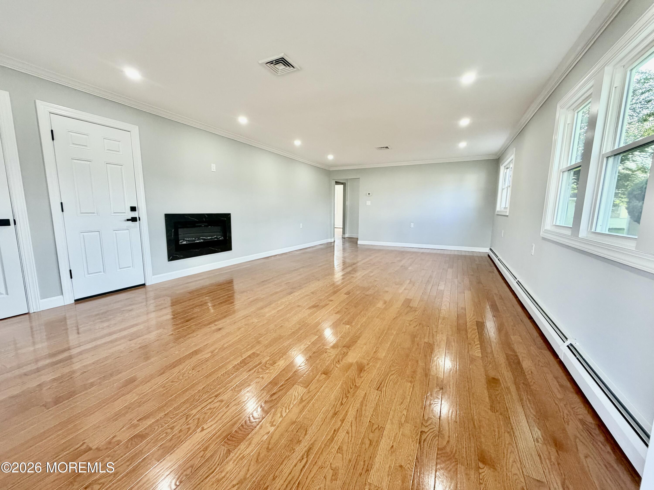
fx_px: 265
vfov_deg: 85.7
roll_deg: -0.5
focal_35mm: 14
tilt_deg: -8.2
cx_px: 327
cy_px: 245
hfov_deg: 102.1
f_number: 2.2
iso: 200
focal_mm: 2.22
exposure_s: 1/120
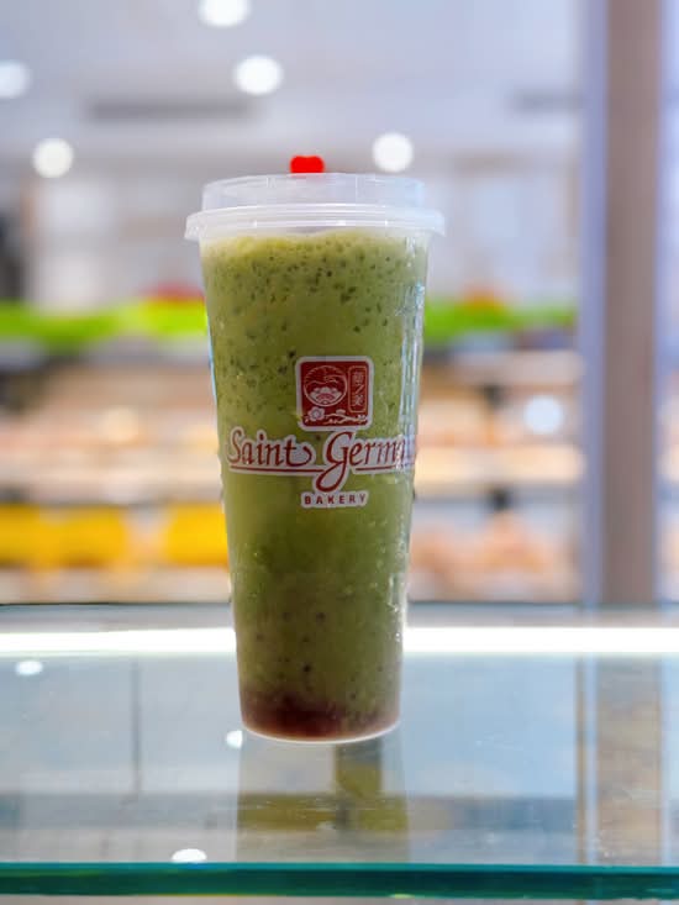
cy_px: 452
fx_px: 1255
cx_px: 340
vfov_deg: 39.7
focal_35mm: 48
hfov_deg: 30.3
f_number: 1.78
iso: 64
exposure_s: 1/60
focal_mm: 6.76
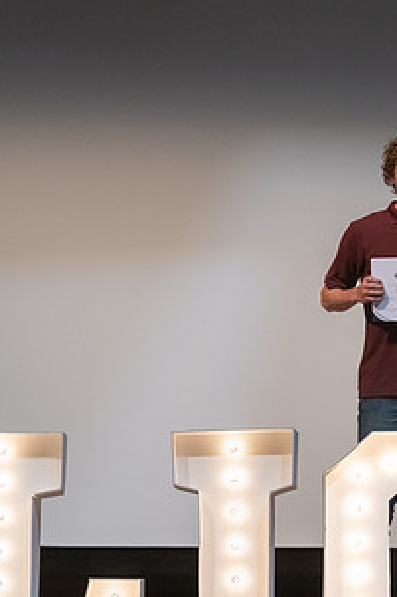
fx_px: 2567
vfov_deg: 13.3
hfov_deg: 8.7
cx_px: 476
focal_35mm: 155
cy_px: 253
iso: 5000
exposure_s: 1/320
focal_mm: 72
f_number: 4
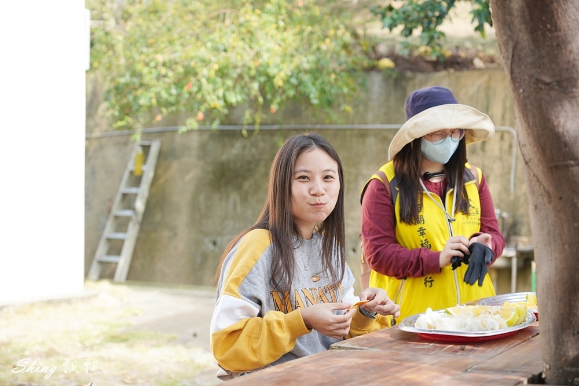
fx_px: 1142
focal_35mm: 71
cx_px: 290
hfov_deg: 28.4
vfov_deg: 19.2
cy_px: 193
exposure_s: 1/100
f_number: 4.5
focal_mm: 71
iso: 100
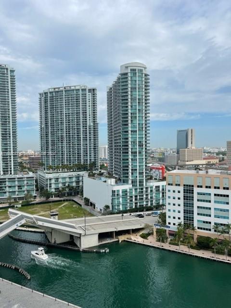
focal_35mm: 26
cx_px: 116
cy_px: 154
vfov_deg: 67.3
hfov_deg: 53.1
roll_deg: +1.7
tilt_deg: -2.5
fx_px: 231
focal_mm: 5.1
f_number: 1.6
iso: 32
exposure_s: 1/4202
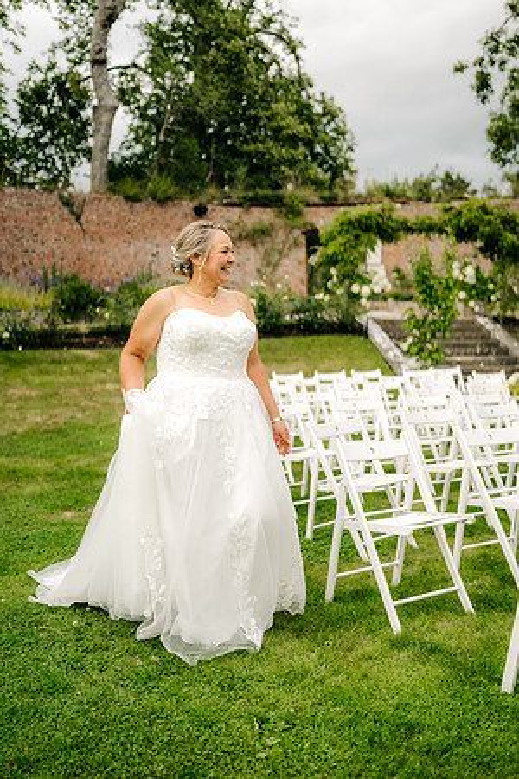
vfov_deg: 54.4
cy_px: 390
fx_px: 757
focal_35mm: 35
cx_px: 260
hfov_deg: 37.9
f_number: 1.4
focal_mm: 35
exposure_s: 1/6400
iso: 100
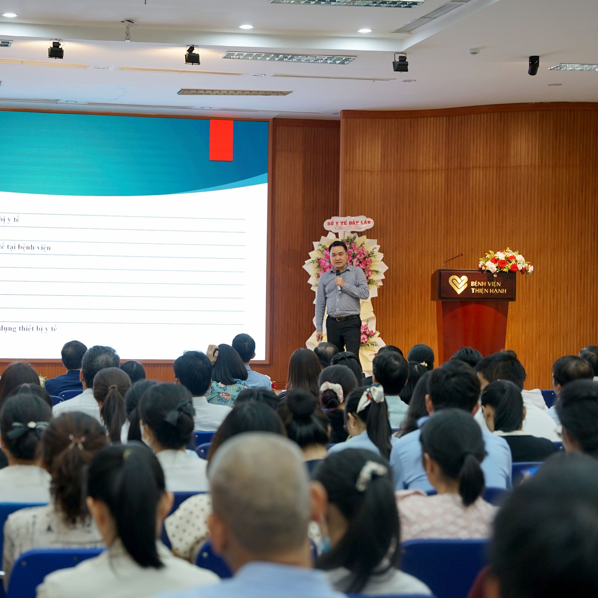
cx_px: 185
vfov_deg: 23.5
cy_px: 299
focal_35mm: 74
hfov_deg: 23.3
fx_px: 1439
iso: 320
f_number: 3.2
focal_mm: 57.5
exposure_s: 1/60
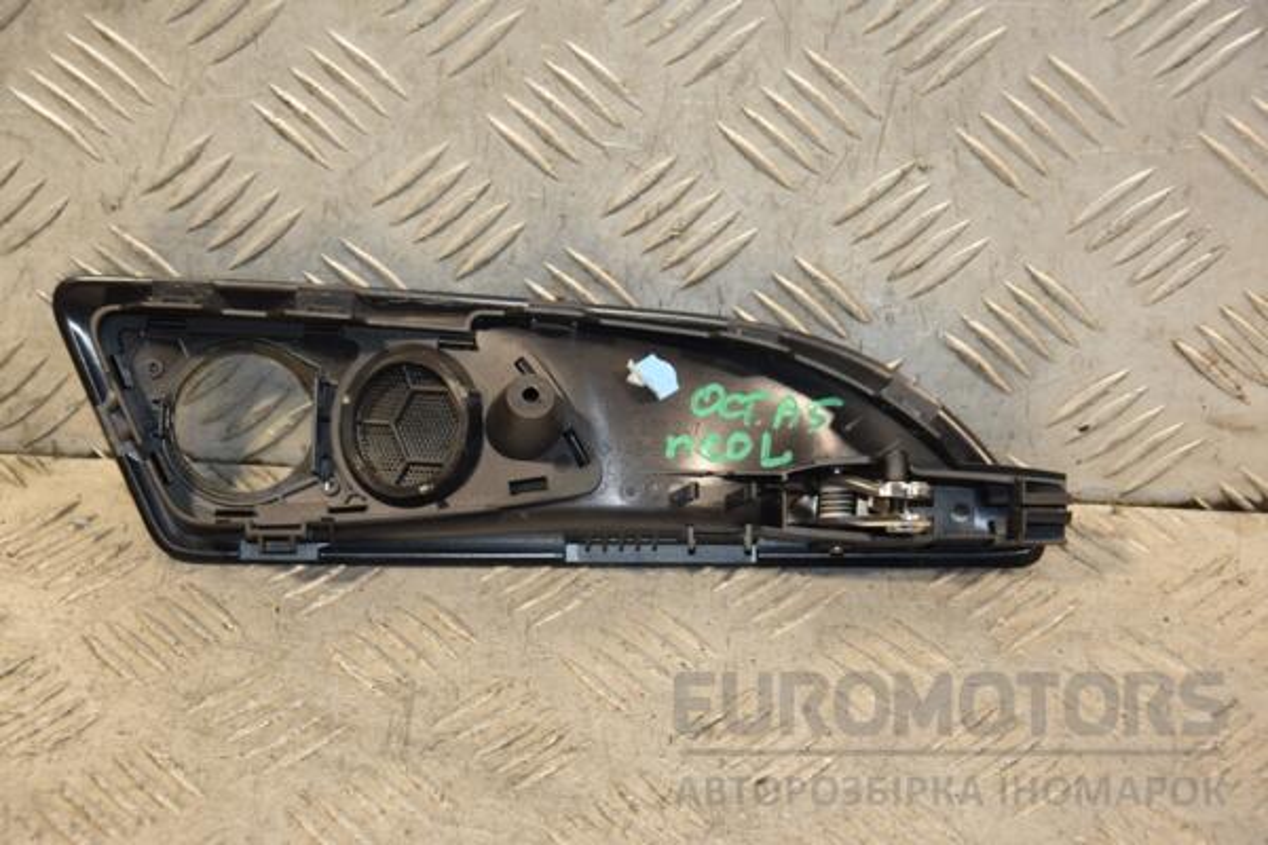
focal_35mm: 99
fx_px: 3487
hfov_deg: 20.6
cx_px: 634
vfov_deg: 13.8
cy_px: 422
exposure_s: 1/100
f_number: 5.3
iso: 800
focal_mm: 66
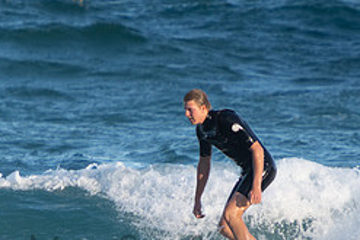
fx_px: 11296
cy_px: 245
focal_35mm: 1129
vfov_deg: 1.2
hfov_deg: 1.8
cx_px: 181
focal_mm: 320
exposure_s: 1/640
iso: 320
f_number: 5.6
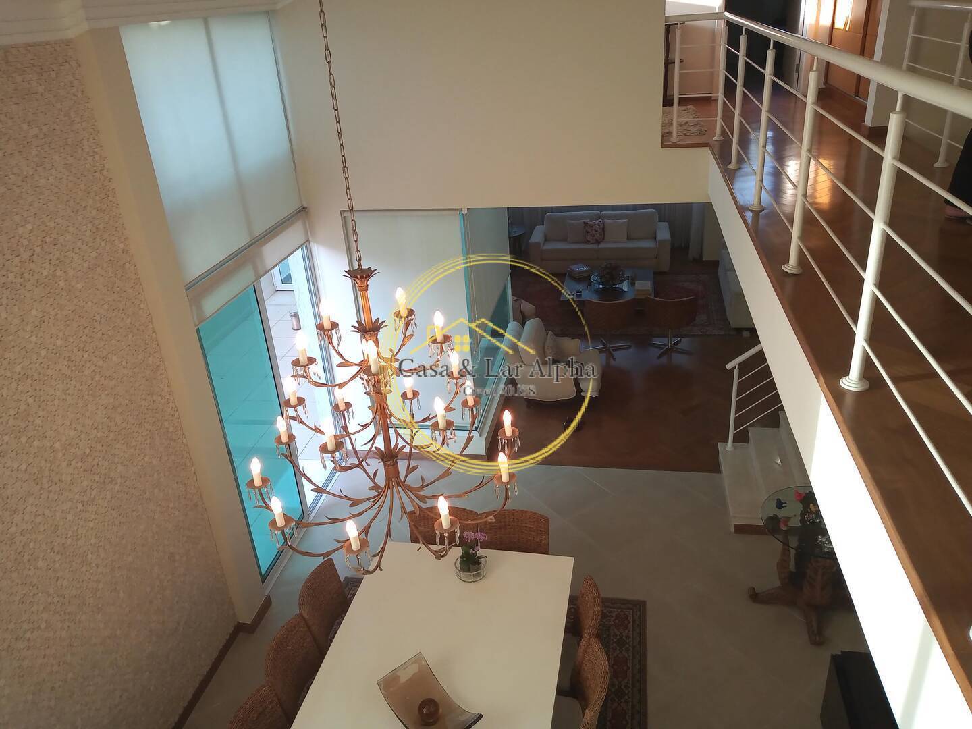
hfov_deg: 81.7
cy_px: 364
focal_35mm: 20
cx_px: 486
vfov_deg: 66.0
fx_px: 562
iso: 240
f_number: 2
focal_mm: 3.54
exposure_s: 1/60
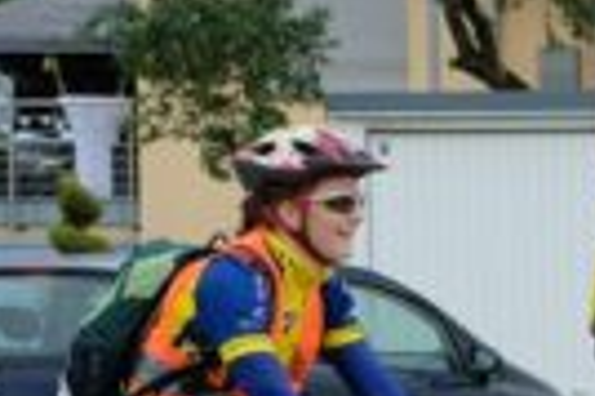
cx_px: 1465
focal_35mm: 189
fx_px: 3120
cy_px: 485
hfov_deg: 9.6
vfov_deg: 7.2
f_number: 5.6
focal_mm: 22.3
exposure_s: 1/280
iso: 400
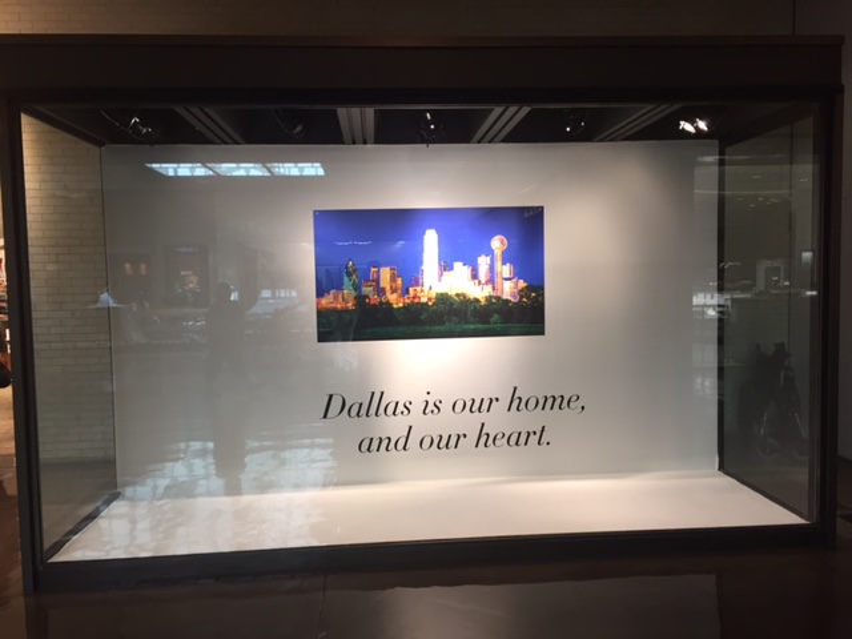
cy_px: 320
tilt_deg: -4.0
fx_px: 714
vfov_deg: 48.2
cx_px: 426
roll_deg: +1.2
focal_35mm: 29
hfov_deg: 61.7
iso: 40
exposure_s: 1/30
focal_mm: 4.15
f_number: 2.2
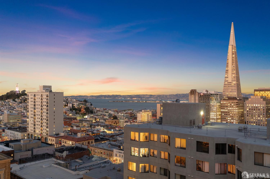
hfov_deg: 61.9
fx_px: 225
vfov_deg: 43.6
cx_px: 135
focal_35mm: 30
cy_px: 90
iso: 200
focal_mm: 30
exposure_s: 3.2
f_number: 9
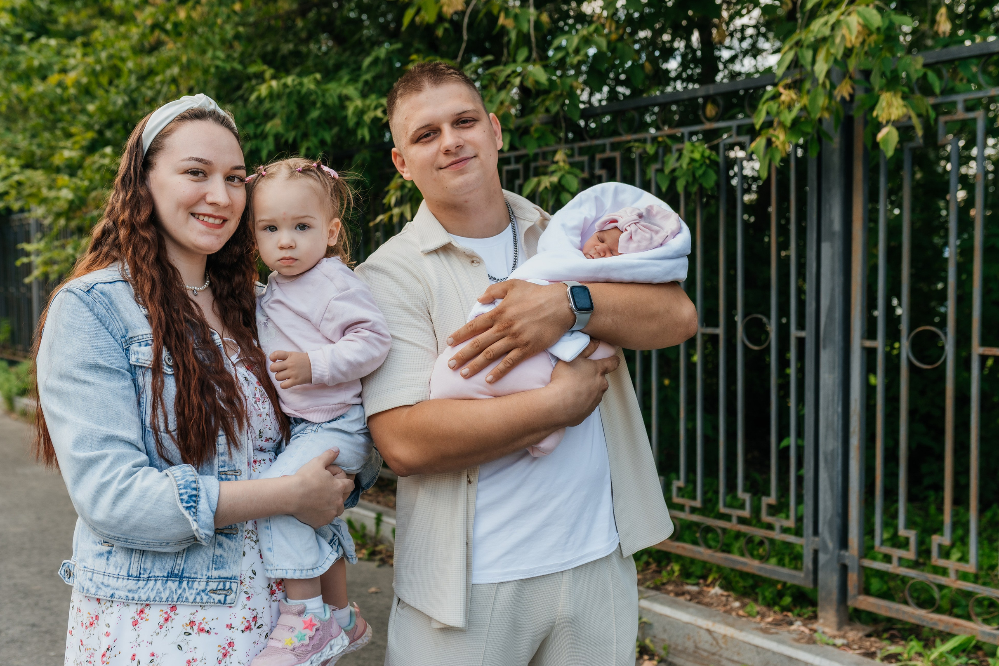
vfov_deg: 35.9
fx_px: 1027
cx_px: 484
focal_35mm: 37
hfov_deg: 51.9
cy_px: 332
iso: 200
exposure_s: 1/160
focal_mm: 35
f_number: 4.5
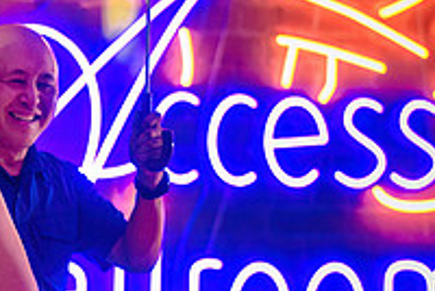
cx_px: 7
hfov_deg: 6.7
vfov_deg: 4.5
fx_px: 3679
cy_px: 260
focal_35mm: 304
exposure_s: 1/160
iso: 2000
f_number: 1.4
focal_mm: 105
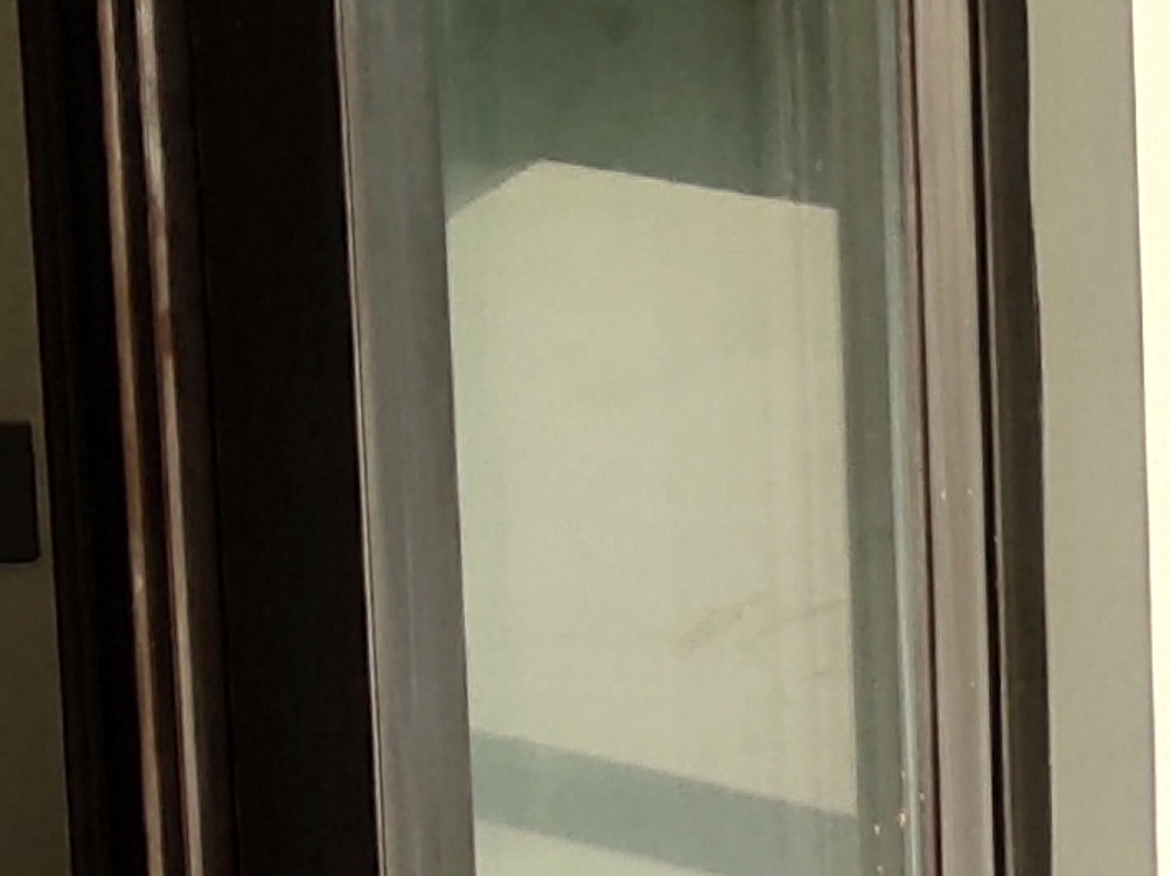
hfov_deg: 10.5
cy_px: -285
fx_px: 5569
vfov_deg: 8.8
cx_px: 2678
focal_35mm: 165
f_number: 1.8
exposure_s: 1/1379
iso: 50
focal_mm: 4.27
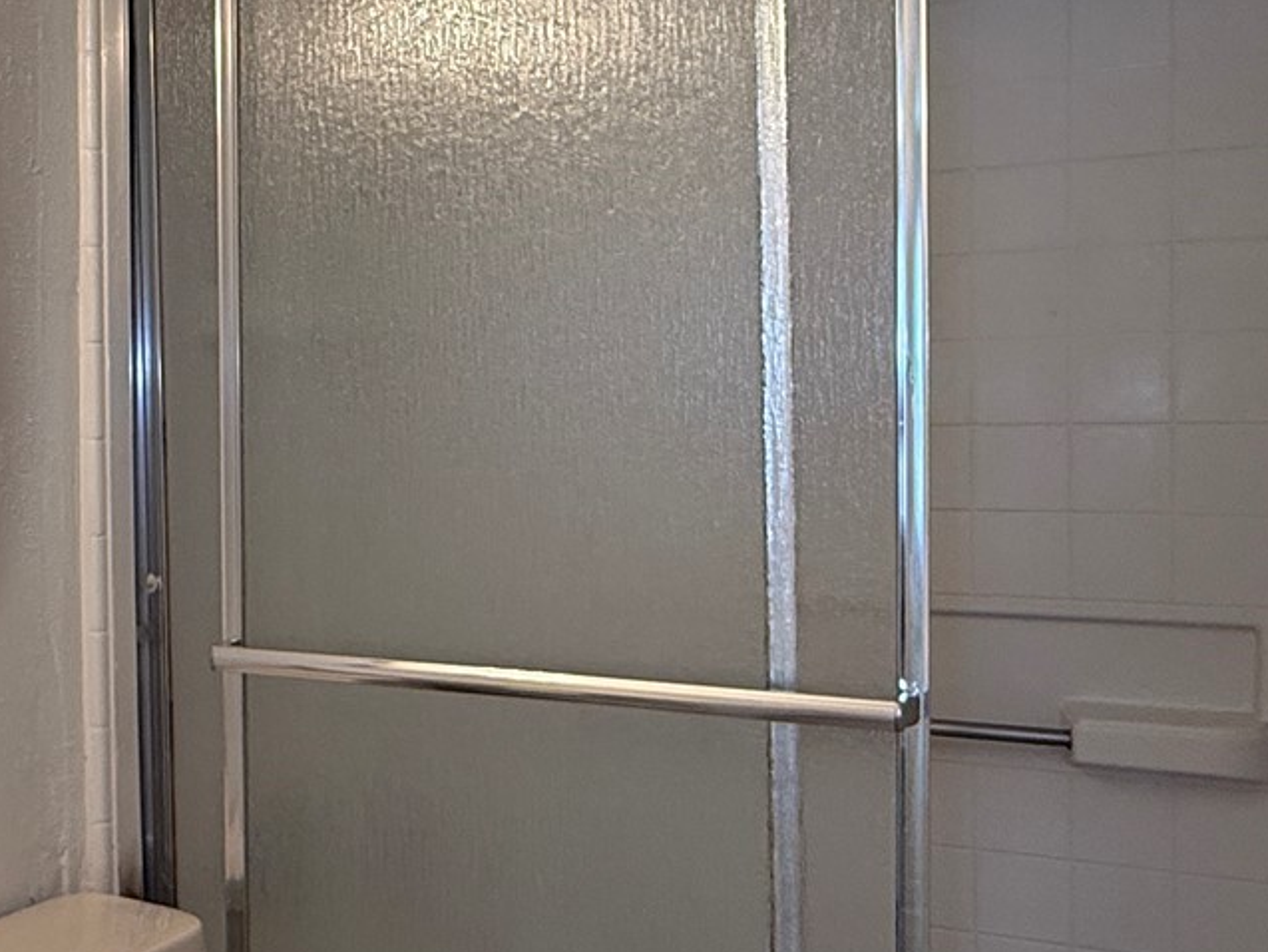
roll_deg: +0.1
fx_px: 1649
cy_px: 438
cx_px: 197
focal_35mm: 45
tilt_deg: -0.8
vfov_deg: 32.2
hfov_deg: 39.8
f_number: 2.2
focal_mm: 2.22
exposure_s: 1/120
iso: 160
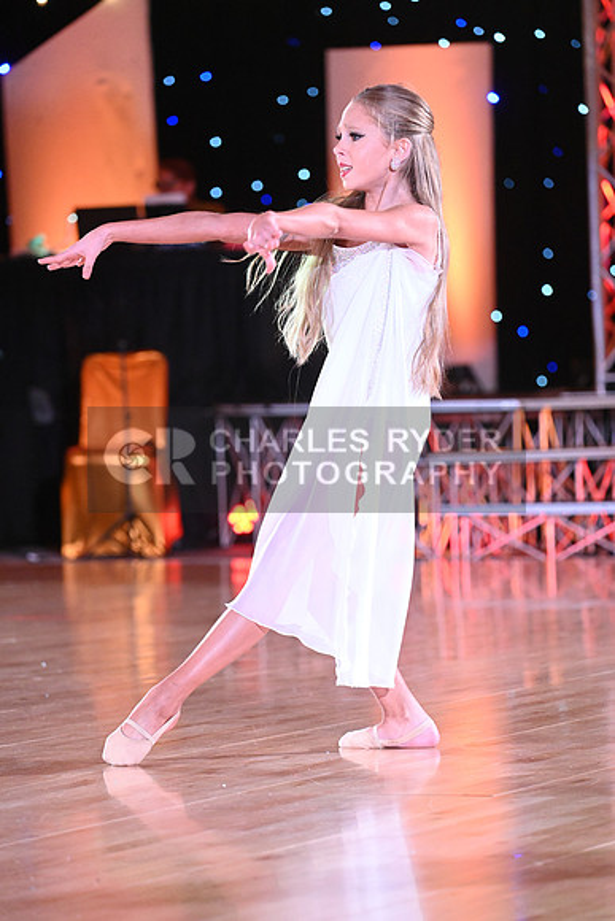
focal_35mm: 175
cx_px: 308
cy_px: 460
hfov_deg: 7.9
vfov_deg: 11.7
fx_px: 4481
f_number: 5
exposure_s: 1/400
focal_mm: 175
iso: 6400
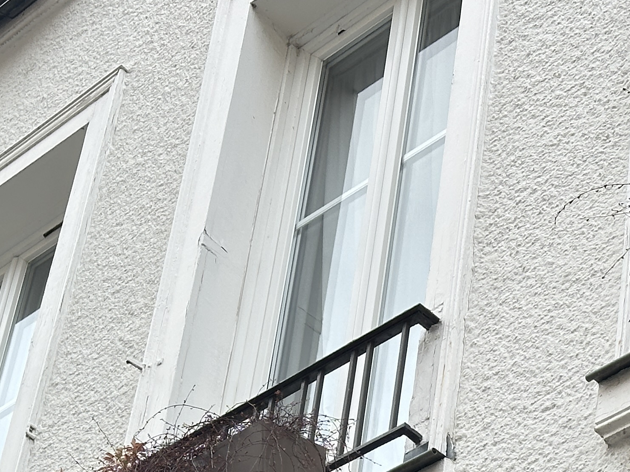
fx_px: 2384
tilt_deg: +35.3
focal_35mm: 131
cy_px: 584
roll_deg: -7.1
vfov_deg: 11.1
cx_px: 327
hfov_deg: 15.1
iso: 64
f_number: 1.78
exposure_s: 1/1323
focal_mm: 6.86
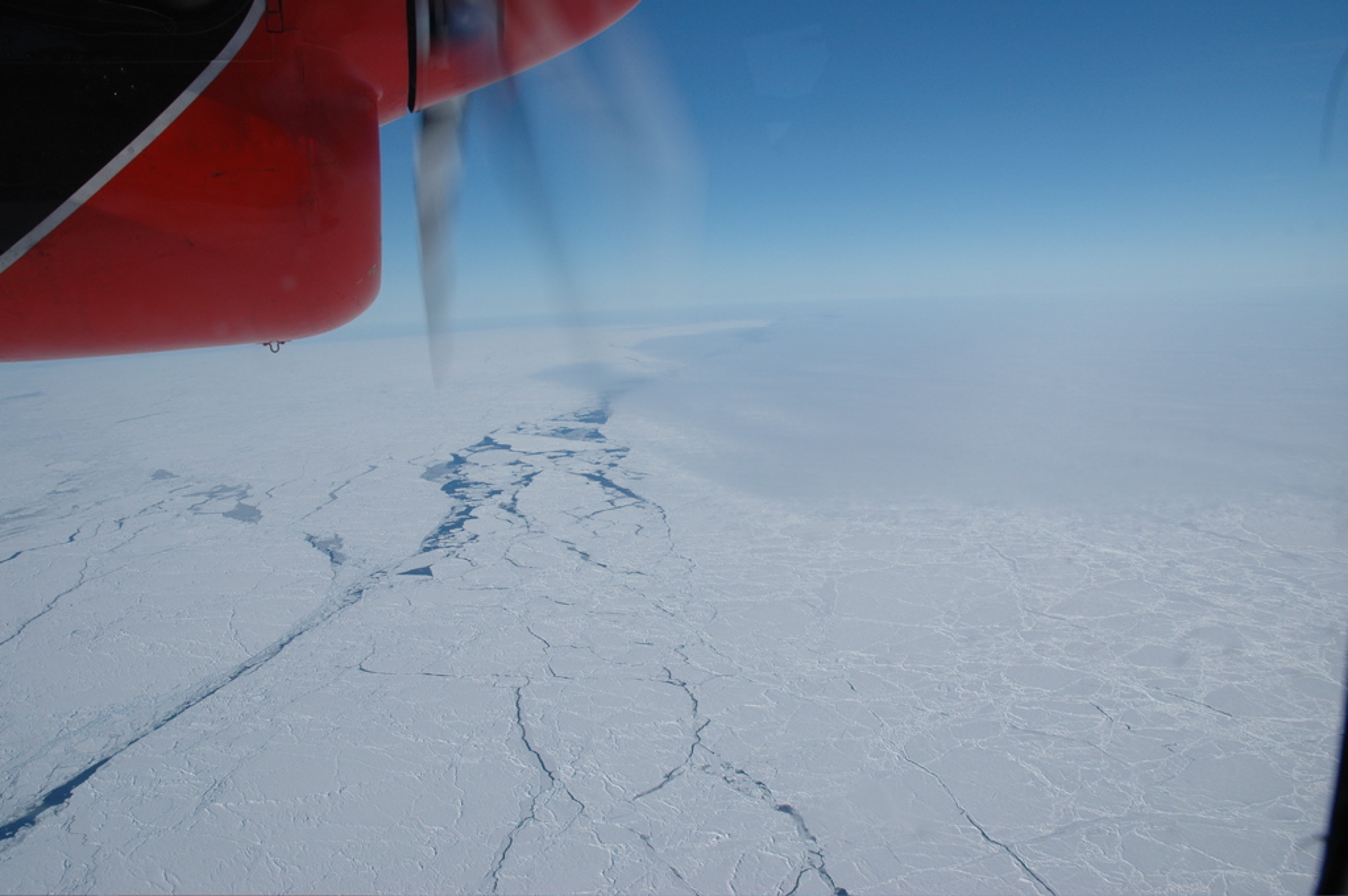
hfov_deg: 67.4
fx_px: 1010
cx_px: 674
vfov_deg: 47.8
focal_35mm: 27
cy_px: 448
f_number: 11
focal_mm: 18
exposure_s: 1/500
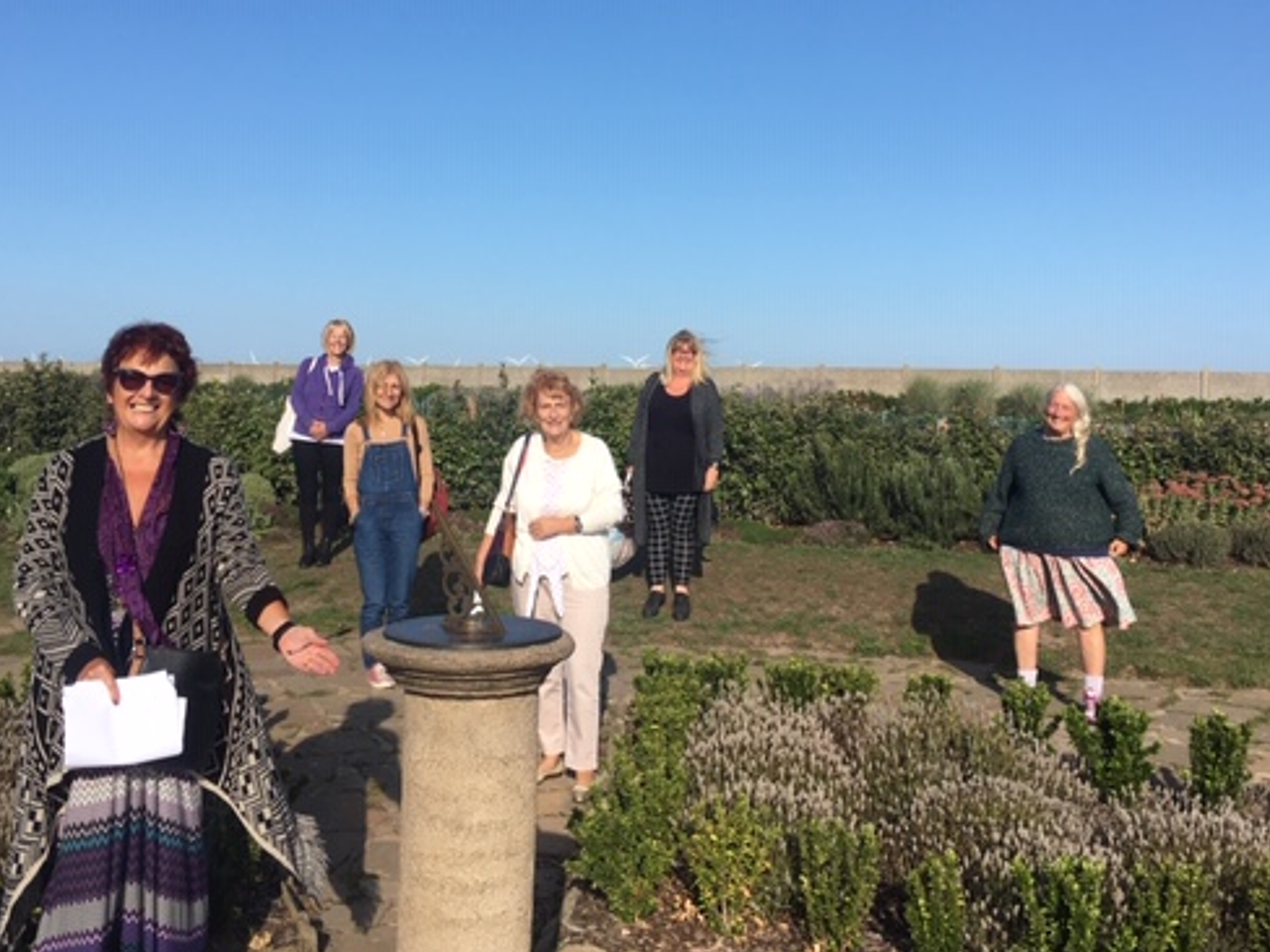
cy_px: 349
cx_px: 609
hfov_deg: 49.0
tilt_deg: +1.6
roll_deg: -0.5
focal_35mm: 38
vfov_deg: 37.5
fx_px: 1394
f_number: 2.2
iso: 25
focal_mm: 4.15
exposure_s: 1/1972
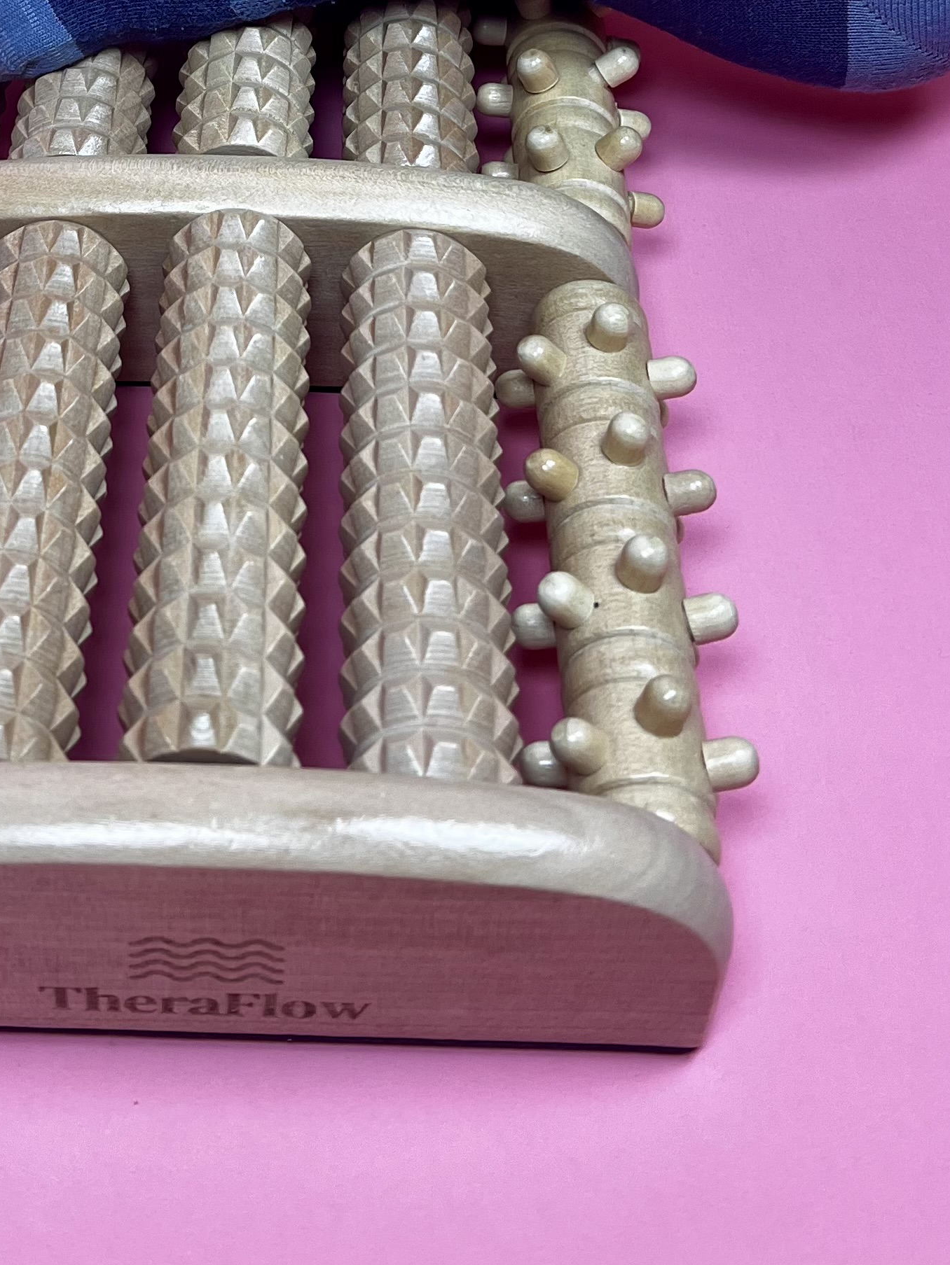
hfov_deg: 24.9
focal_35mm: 58
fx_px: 2122
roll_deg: +0.9
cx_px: 203
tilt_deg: -38.0
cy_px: 0
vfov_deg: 30.8
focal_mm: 5.7
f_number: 1.5
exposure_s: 1/120
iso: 64
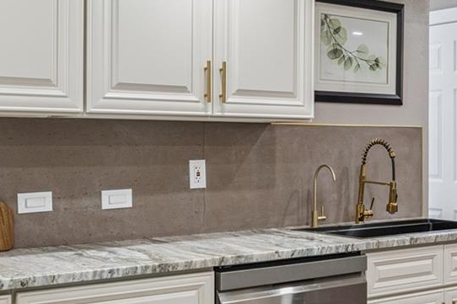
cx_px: 439
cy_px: 135
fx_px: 804
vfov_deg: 21.4
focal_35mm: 63
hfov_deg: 29.9
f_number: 8
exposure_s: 1/25
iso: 400
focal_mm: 14.3
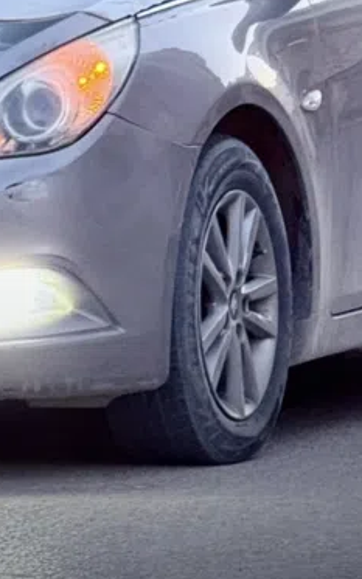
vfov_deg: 4.5
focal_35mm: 465
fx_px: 7343
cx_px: -3
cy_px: -445
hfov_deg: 2.8
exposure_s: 1/99
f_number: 2.8
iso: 250
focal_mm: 15.66
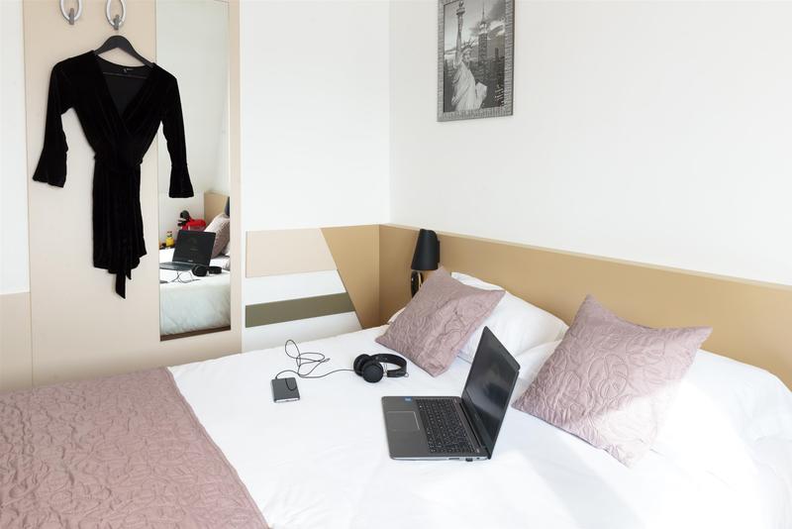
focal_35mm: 24
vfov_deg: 53.2
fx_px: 528
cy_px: 264
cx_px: 396
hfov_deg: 73.7
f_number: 11
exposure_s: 1/13
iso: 160
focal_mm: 24
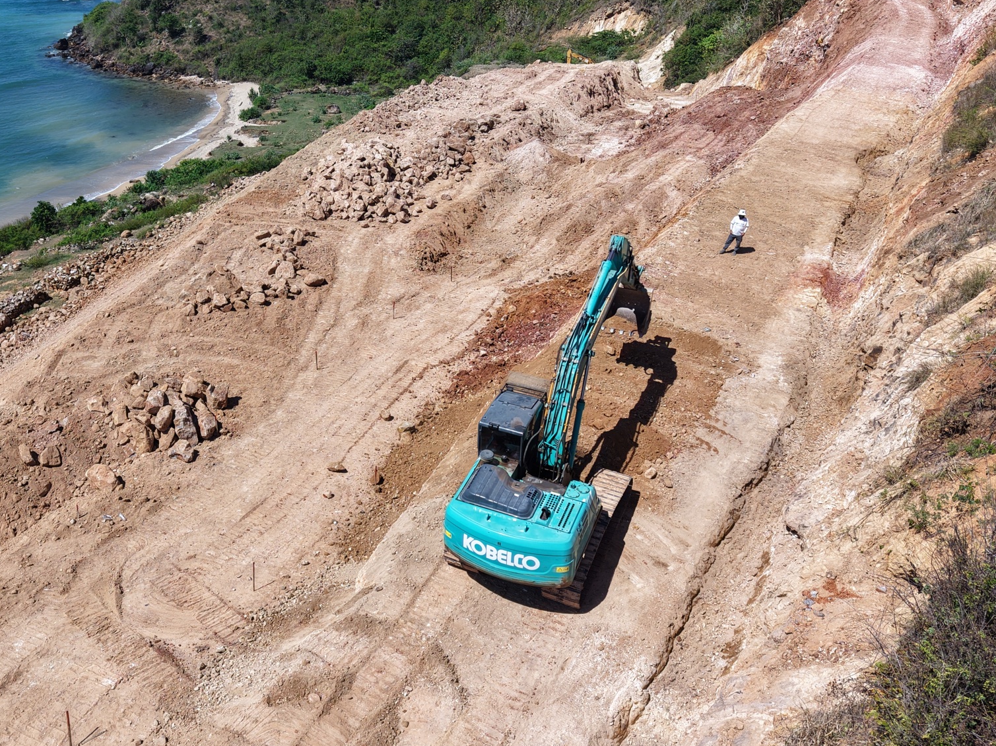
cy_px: 315
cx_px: 372
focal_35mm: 35
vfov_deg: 40.6
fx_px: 1007
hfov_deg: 52.1
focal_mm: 8.67
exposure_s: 1/4000
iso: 100
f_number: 1.8
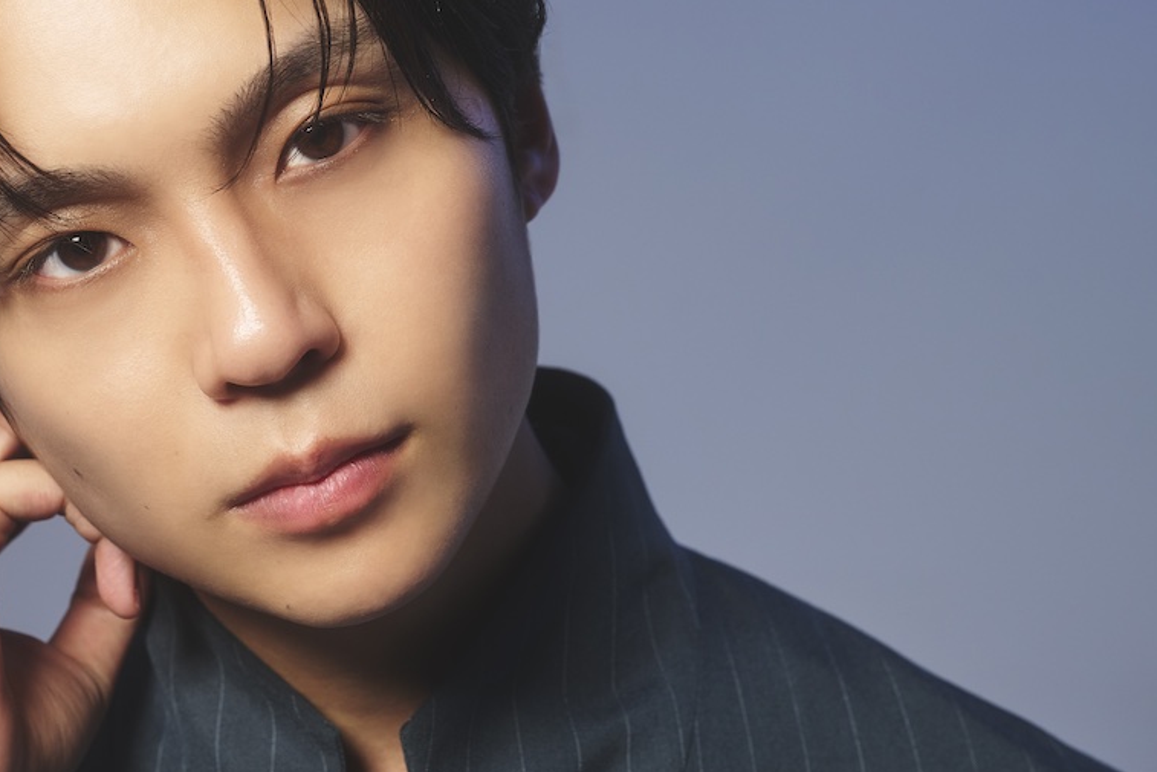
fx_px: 3568
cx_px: 298
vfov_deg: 12.3
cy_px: 219
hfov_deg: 18.3
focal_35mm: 111
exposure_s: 1/160
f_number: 7.1
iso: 250
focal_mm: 70
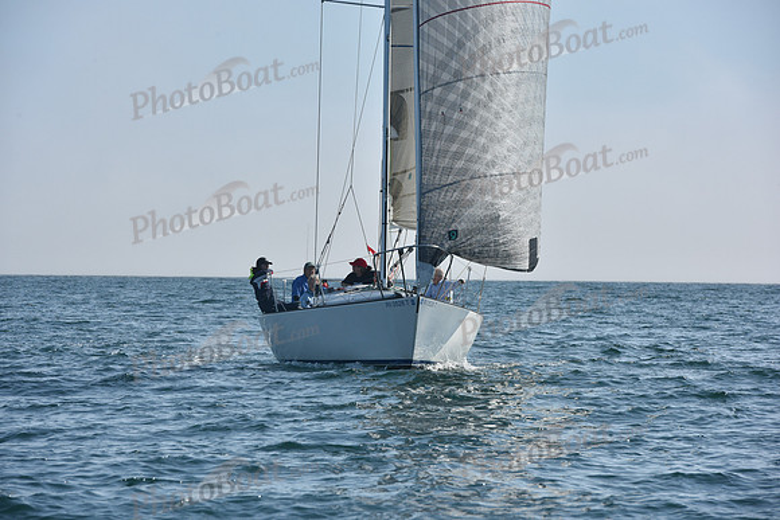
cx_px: 390
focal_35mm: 200
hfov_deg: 10.3
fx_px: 4334
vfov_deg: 6.9
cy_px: 260
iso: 320
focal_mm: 200
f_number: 11
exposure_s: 1/1000
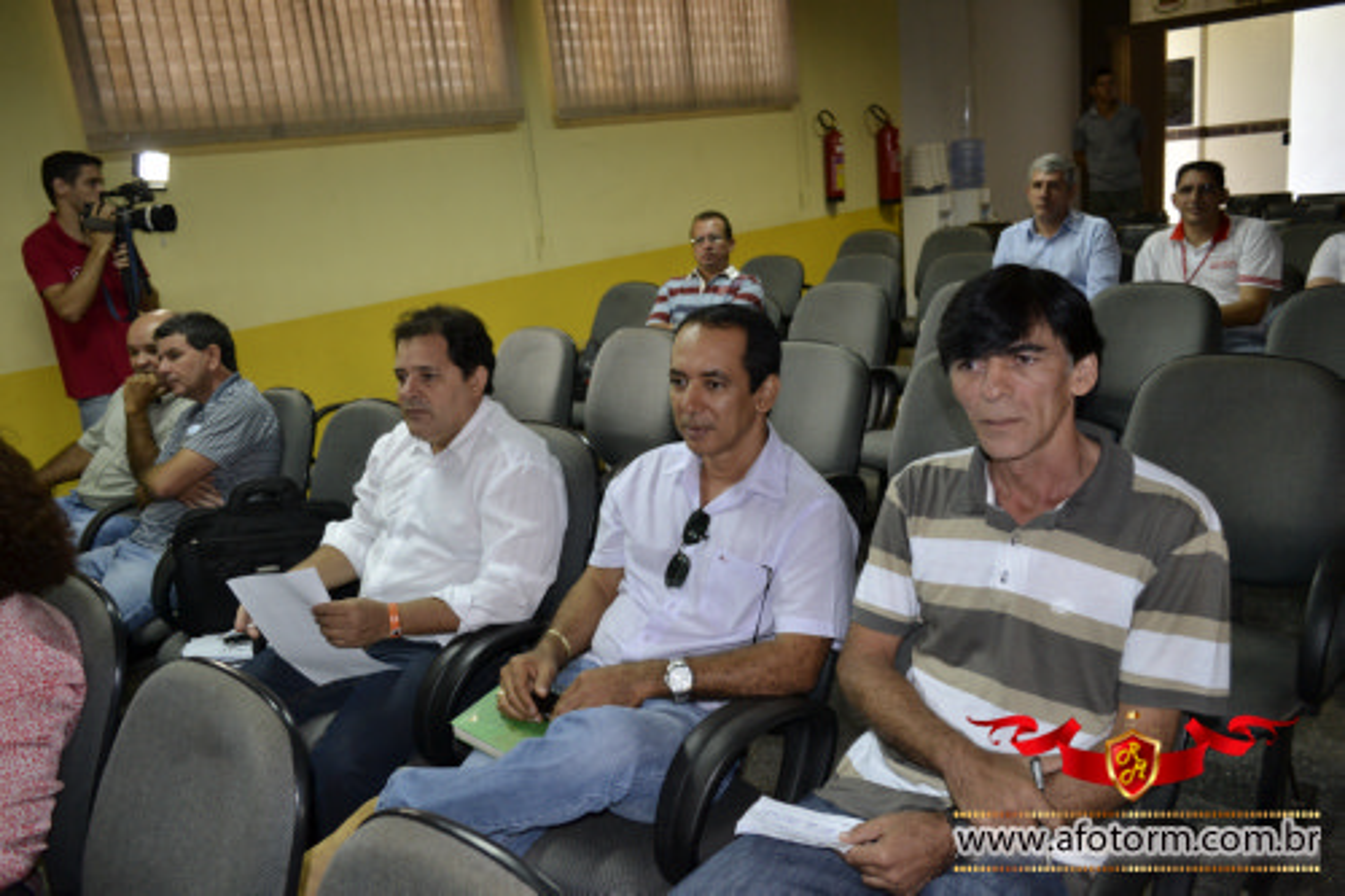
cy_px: 448
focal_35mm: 27
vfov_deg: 47.9
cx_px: 672
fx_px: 1008
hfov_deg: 67.4
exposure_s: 1/60
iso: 900
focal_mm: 18
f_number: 3.5
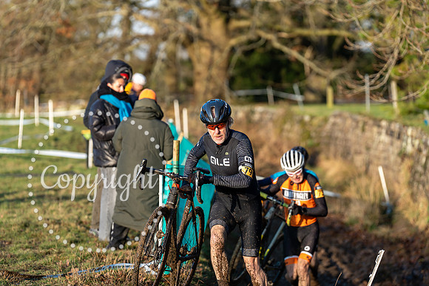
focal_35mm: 175
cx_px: 214
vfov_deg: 7.9
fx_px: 2086
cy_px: 143
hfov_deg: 11.7
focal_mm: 175
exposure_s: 1/1000
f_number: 3.5
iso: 250
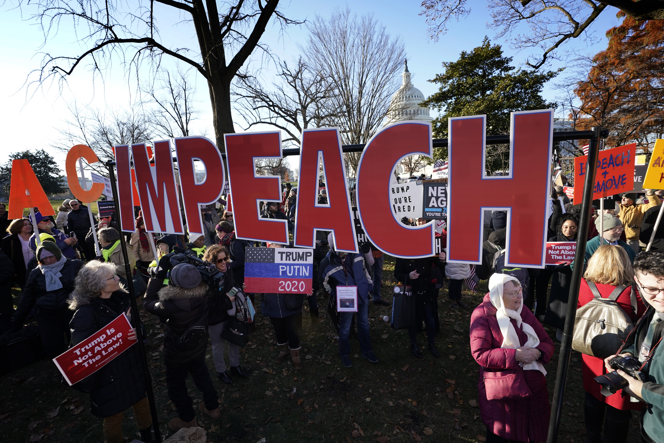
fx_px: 295
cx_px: 332
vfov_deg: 73.7
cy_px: 222
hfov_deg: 96.7
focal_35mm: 16
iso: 250
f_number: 8
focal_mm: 16
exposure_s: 1/125
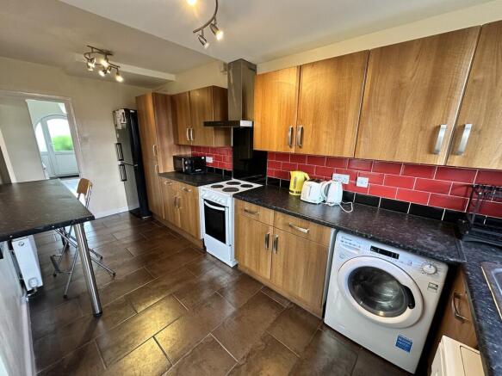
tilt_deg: -14.8
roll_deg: -1.1
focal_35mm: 14
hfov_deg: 102.1
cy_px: 188
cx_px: 251
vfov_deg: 85.7
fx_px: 203
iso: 160
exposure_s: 1/50
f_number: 2.2
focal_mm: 2.22
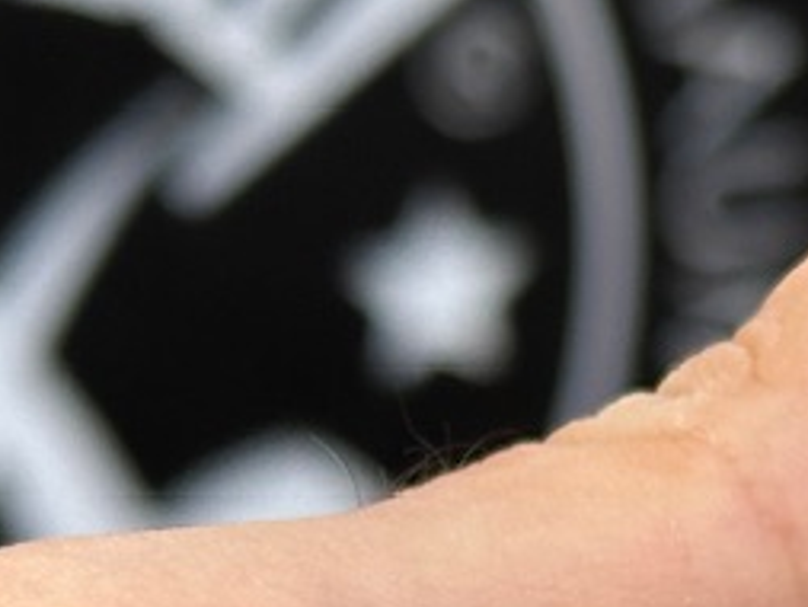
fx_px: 5675
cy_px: 1134
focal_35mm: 243
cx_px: 706
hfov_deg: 8.1
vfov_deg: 6.0
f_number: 1.78
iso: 64
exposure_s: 1/1695
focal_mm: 6.86
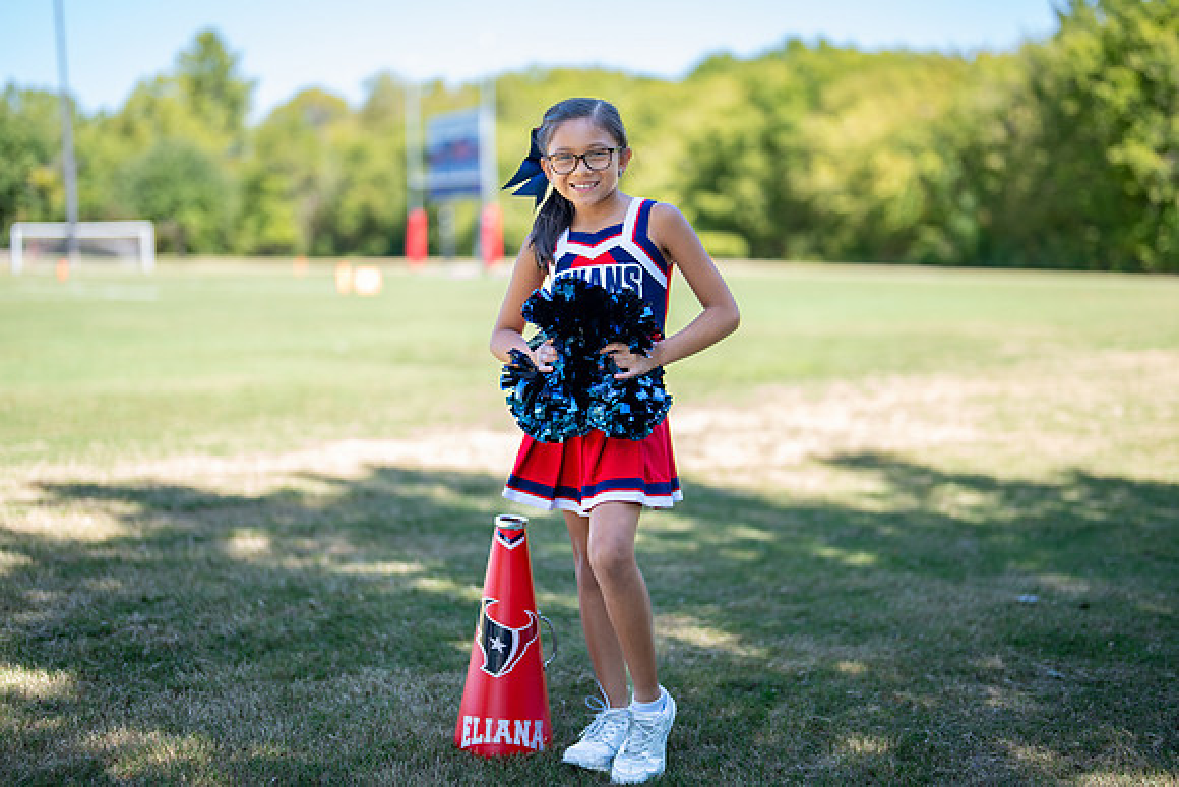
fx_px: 1820
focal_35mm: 56
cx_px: 598
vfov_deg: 24.4
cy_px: 397
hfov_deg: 35.9
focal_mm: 50
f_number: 1.2
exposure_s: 1/1250
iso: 100
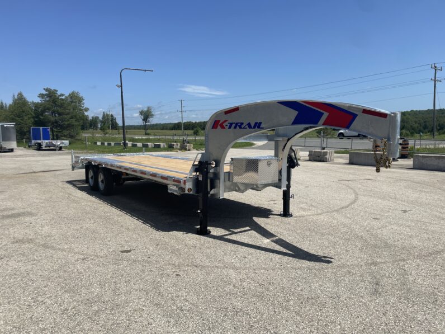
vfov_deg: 53.1
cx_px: 222
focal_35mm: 26
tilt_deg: -4.8
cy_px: 167
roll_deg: +0.2
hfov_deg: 67.3
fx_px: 334
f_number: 1.6
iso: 32
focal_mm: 4.2
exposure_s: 1/4831
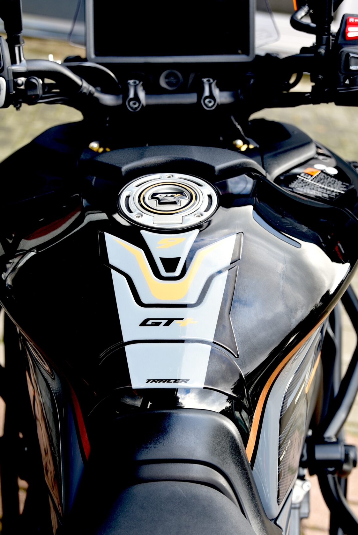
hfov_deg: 21.3
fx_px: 953
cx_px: 178
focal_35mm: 64
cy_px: 297
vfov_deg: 31.4
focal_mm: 42
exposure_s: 1/60
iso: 200
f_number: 3.5
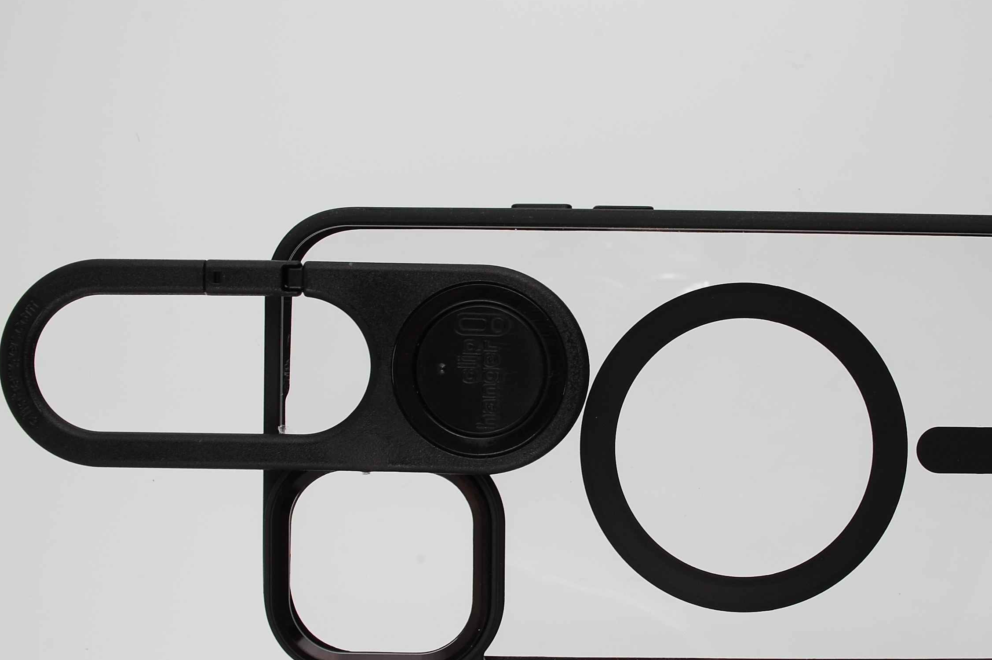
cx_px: 598
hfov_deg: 40.9
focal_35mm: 48
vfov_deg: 28.0
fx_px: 1321
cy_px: 385
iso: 200
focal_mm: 24
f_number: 13
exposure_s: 1/160
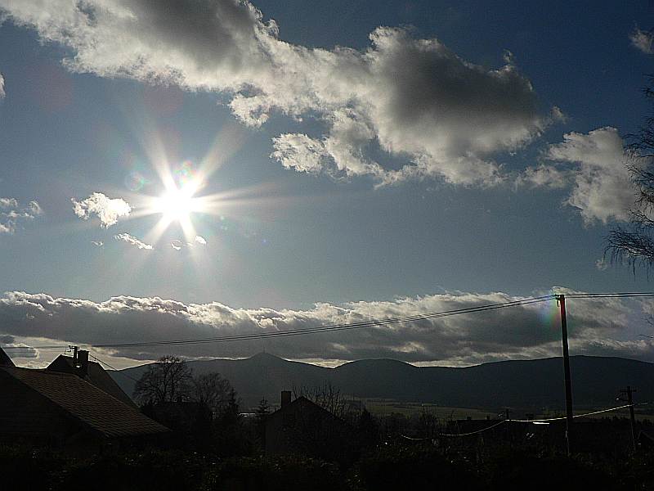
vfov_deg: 39.7
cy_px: 246
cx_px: 327
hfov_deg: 51.4
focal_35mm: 36
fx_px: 680
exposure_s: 1/1000
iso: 80
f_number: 8
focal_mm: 6
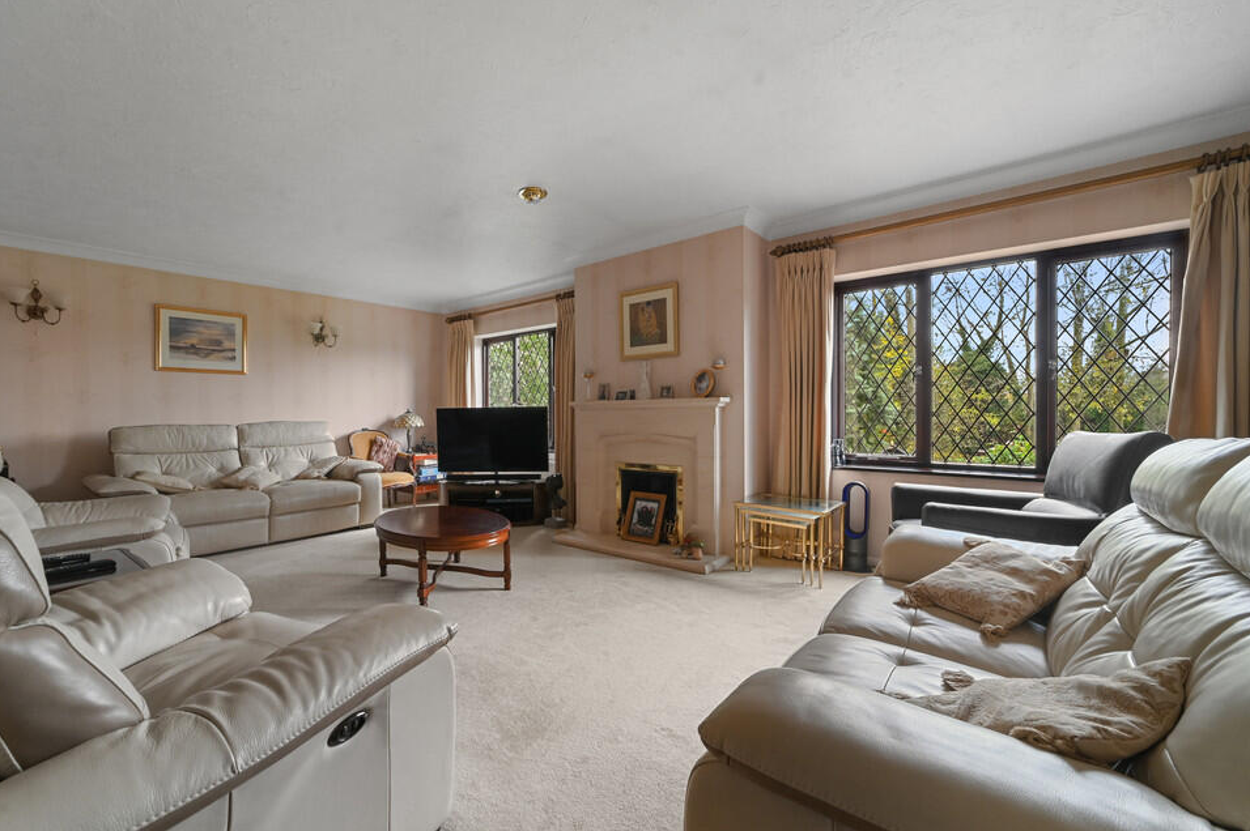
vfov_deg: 77.2
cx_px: 583
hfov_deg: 100.3
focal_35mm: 15
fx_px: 520
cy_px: 420
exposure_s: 5
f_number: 9
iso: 400
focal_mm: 14
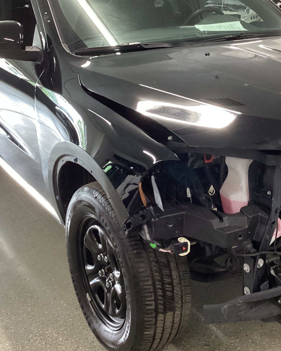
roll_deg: +0.6
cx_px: 200
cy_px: 141
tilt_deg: -19.0
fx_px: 530
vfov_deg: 36.5
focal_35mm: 51
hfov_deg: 29.4
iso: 320
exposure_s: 1/50
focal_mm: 3.3
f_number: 2.4
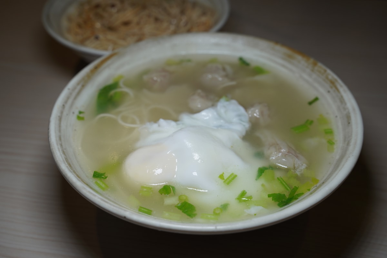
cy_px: 129
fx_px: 473
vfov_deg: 30.5
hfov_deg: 44.5
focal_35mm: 44
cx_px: 194
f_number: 5.6
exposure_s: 1/125
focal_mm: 44
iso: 100
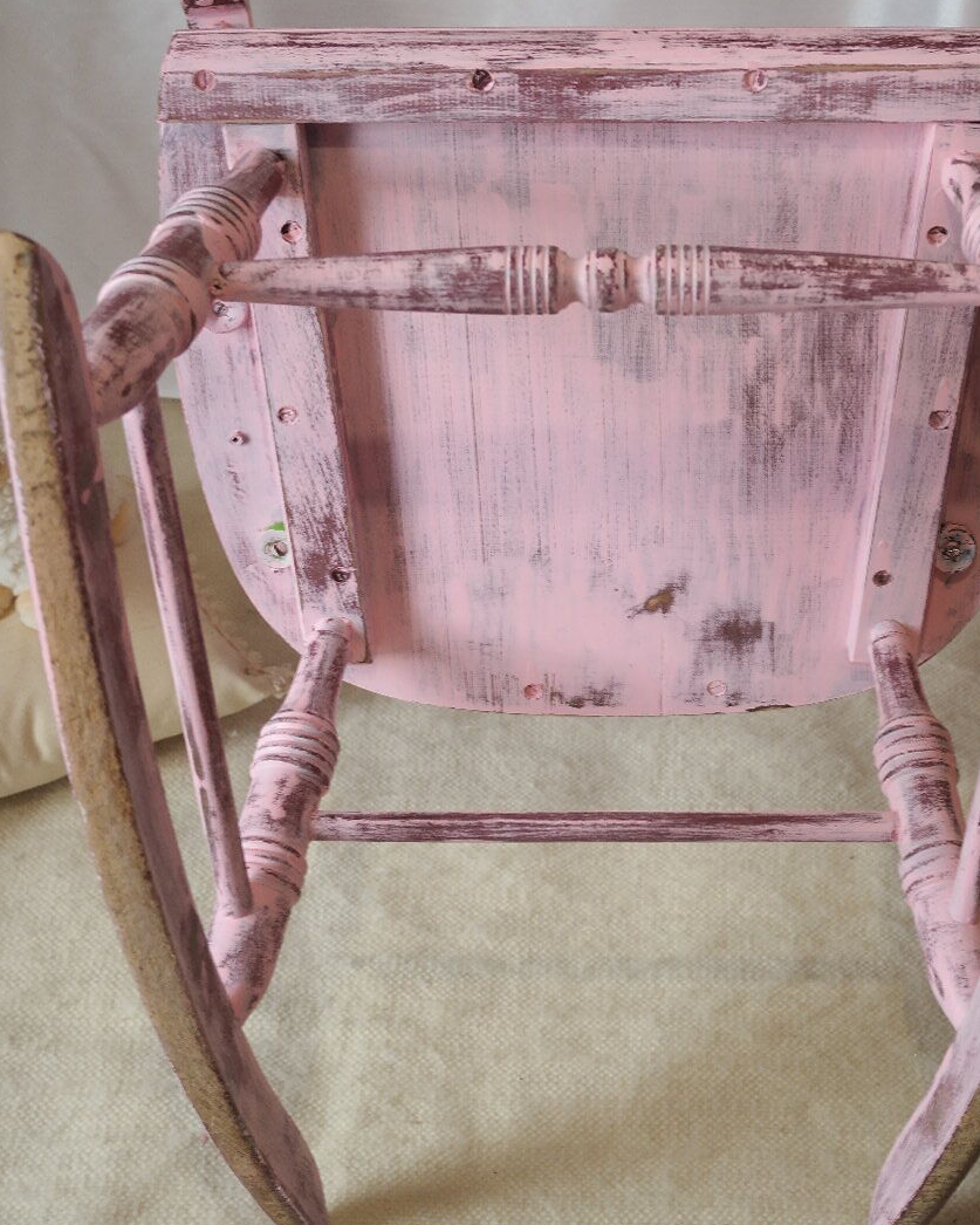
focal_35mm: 62
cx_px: 619
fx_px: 2247
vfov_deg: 30.5
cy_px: 548
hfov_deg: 24.5
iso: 400
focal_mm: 26
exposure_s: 1/30
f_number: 9
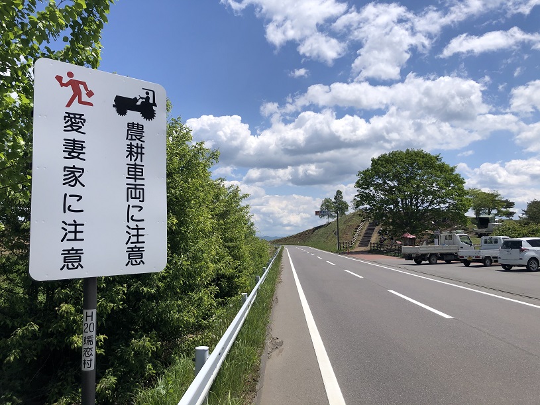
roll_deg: +0.8
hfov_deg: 63.5
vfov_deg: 49.7
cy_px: 202
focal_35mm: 28
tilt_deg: +6.7
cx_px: 270
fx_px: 437
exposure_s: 1/4000
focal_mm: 3.99
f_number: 1.8
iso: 20
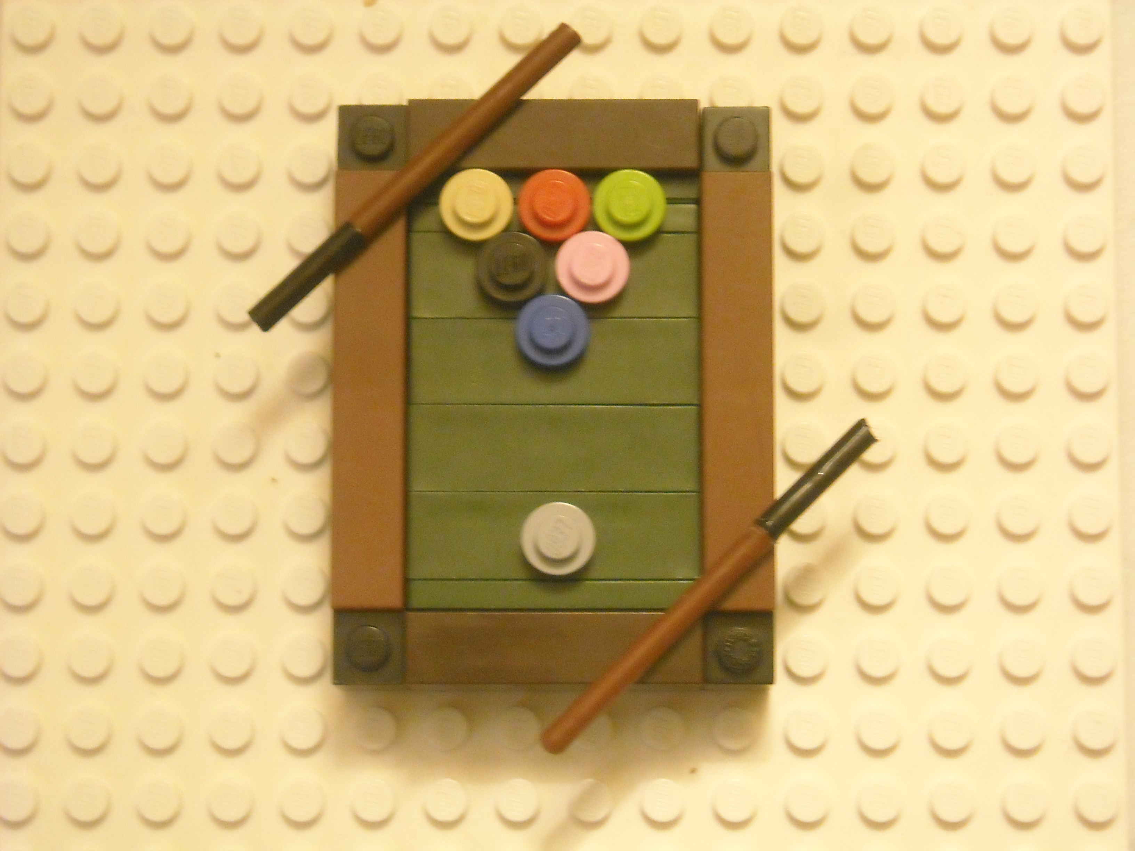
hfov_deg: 18.7
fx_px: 3443
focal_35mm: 105
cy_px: 426
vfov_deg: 14.1
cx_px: 568
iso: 590
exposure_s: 1/8
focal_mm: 17.1
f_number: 4.7
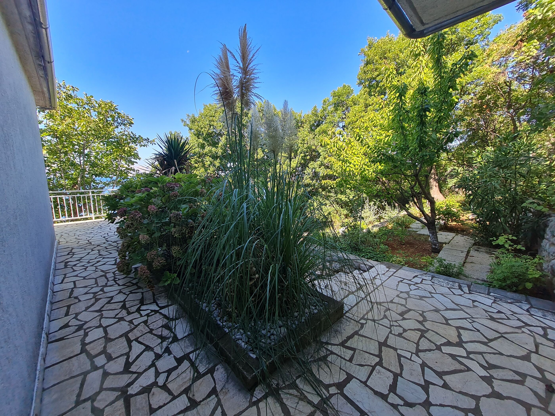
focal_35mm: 13
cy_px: 208
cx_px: 278
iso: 50
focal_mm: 1.74
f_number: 2.2
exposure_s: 1/282
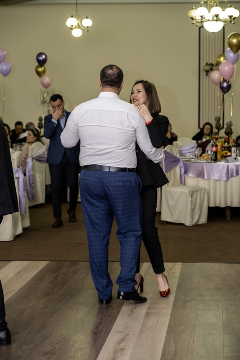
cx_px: 120
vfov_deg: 24.5
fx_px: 829
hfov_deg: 16.5
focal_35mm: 83
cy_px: 180
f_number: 2.8
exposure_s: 1/125
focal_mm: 55
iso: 1600
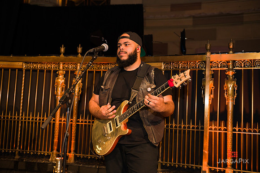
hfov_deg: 50.7
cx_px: 130
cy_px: 86
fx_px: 274
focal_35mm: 38
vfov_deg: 35.0
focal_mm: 38
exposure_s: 1/200
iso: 1600
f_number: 4
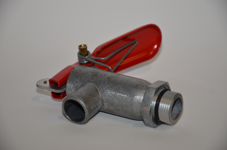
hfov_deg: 14.9
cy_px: 75
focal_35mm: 138
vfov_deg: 9.9
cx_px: 114
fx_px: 868
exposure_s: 1/60
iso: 200
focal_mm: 92
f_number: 5.6
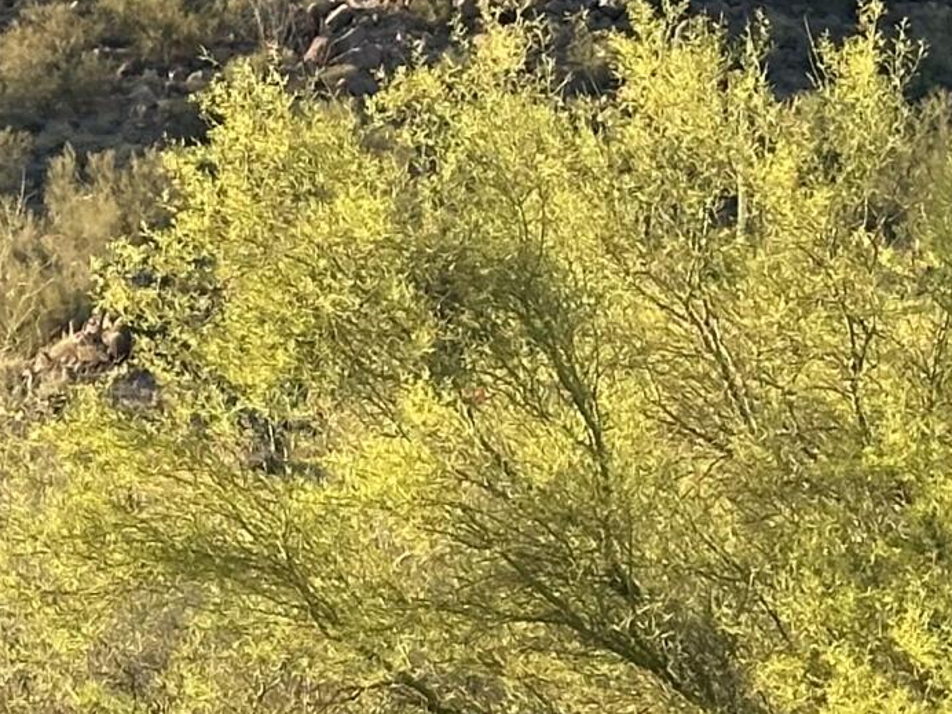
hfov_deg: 9.1
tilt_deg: +7.4
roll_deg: -5.5
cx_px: -768
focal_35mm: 208
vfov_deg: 7.1
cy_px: 813
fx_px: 5720
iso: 64
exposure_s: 1/1157
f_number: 1.78
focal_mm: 6.86
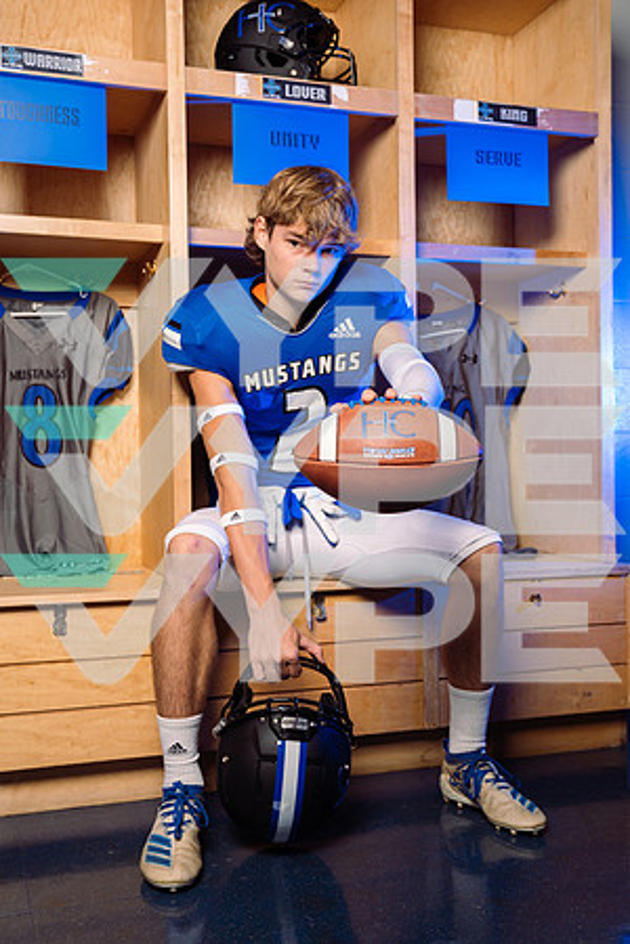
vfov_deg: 49.6
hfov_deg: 34.2
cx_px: 315
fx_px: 1024
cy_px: 472
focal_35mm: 39
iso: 160
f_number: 3.5
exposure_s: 1/250
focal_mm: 39
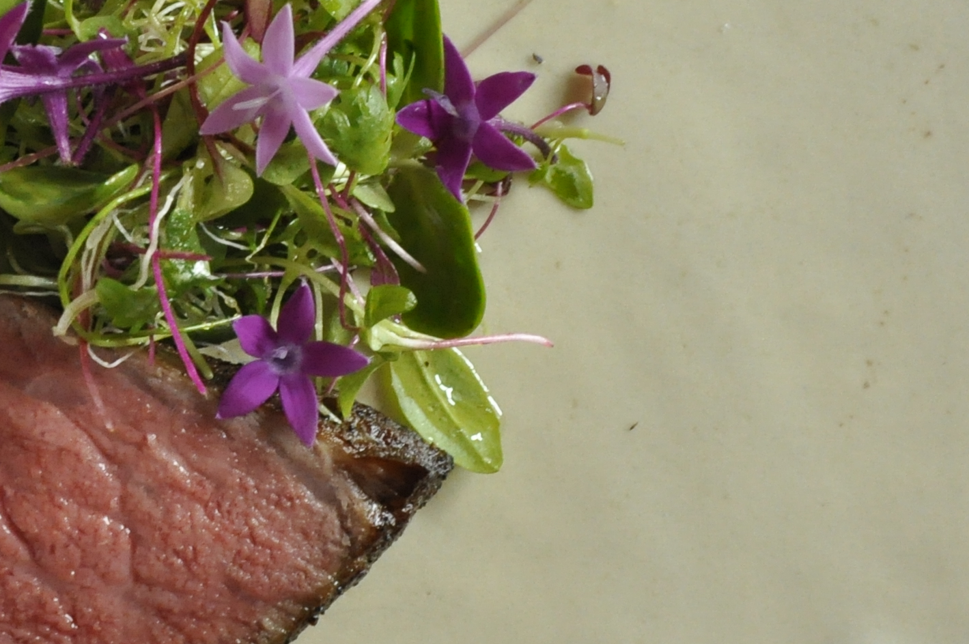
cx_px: 148
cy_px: 245
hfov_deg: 14.1
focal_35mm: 145
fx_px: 3899
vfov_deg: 9.4
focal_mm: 32
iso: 1250
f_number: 8
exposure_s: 1/40
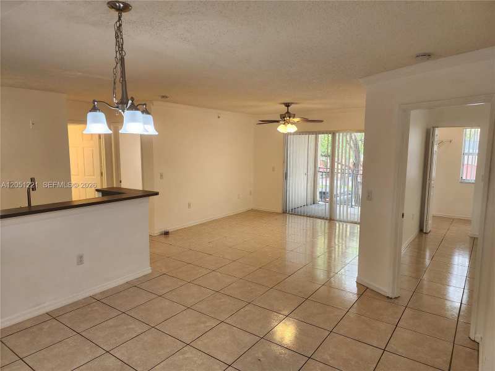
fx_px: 329
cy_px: 186
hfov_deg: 73.9
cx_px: 248
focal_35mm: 23
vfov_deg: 58.9
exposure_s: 1/120
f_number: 1.8
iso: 100
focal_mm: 6.4
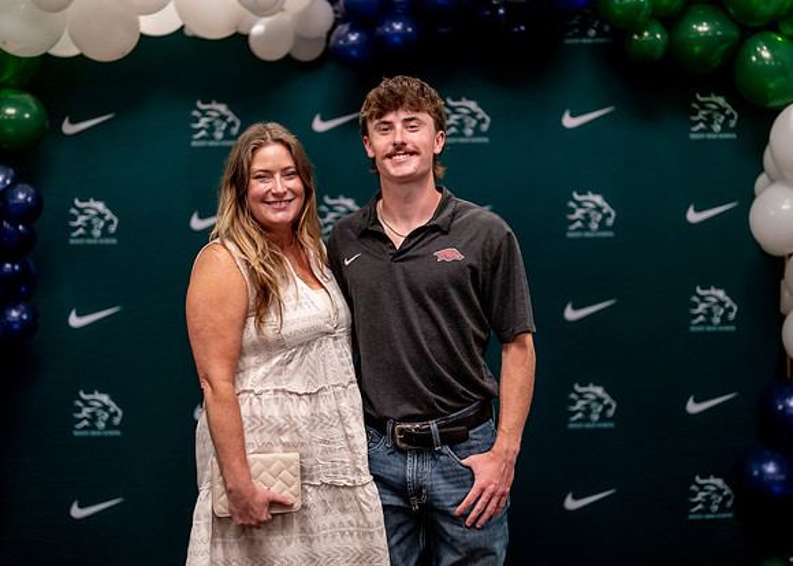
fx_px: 1205
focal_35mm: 54
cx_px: 396
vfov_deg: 26.4
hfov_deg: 36.4
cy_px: 283
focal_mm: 50
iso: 800
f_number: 1.2
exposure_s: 1/320
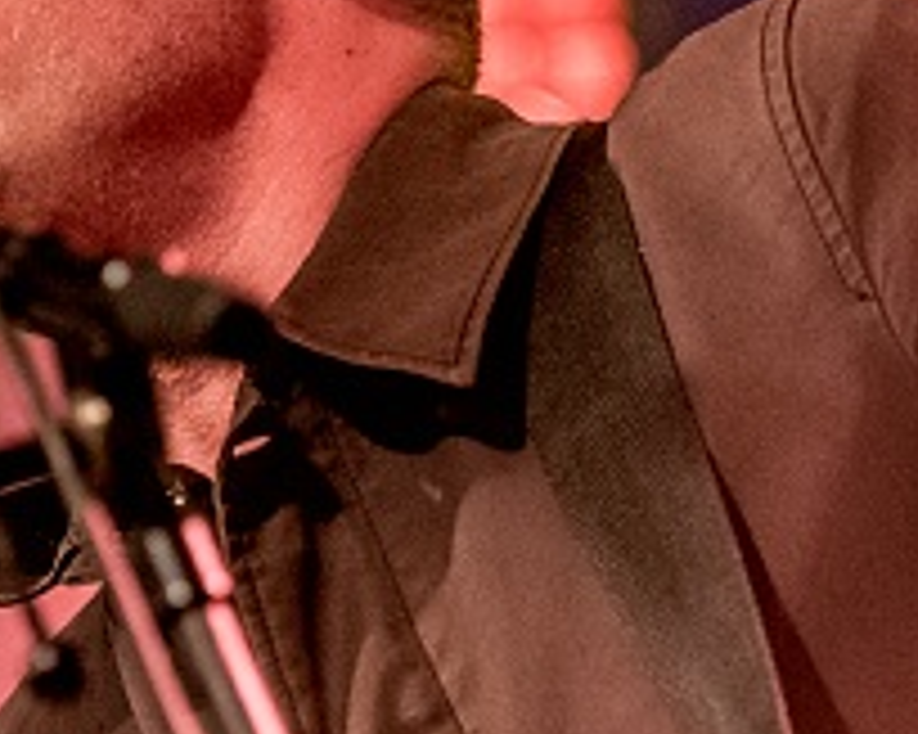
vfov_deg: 3.0
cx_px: 567
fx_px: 13795
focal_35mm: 508
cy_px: 387
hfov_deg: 3.8
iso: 1250
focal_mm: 102
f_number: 2.8
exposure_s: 1/100
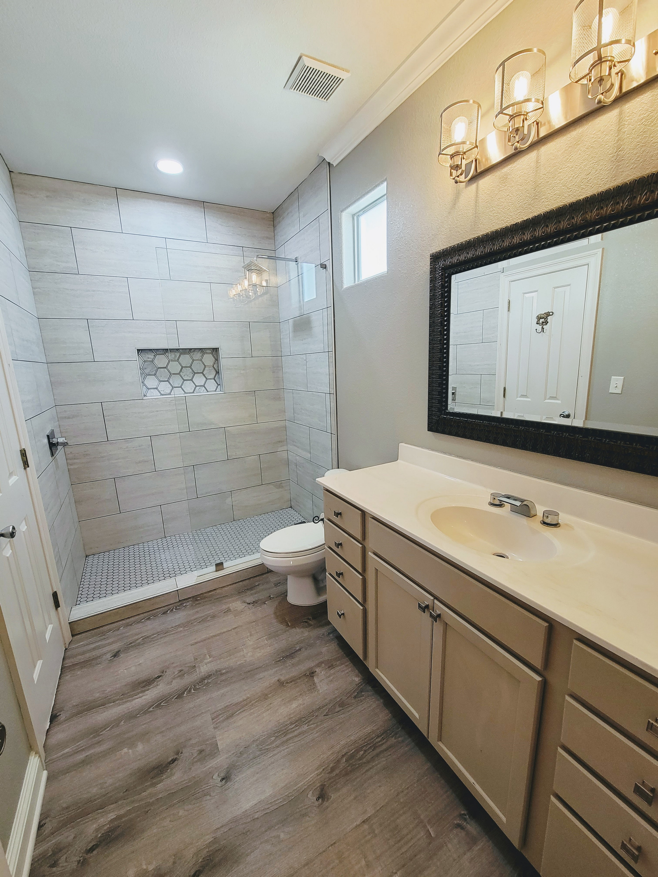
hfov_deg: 89.9
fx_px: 329
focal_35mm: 13
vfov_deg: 106.2
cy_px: 438
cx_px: 329
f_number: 2.2
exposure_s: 1/59
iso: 160
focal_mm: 2.2
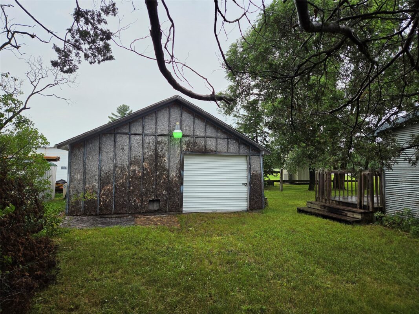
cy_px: 157
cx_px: 210
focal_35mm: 23
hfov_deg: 73.9
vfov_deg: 58.9
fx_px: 278
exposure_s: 1/2693
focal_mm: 5.4
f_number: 1.8
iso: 80
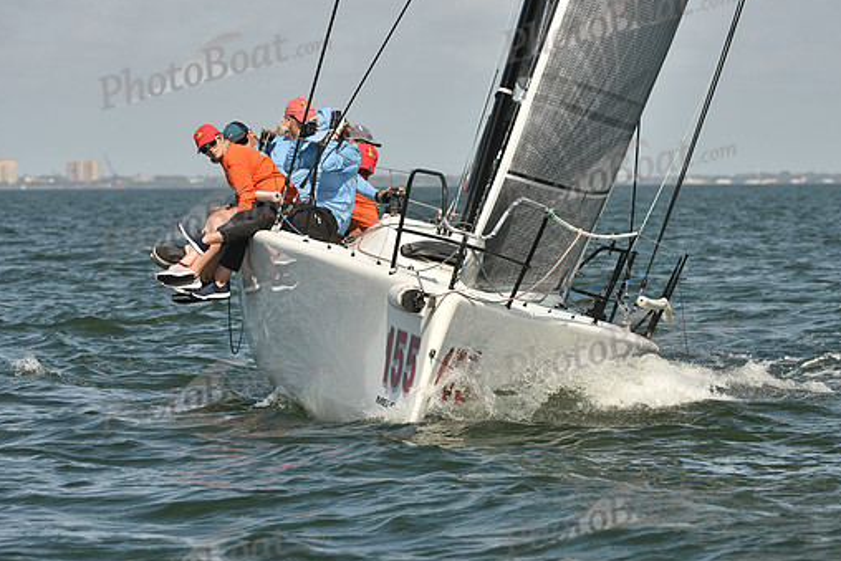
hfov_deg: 6.9
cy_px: 282
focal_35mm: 297
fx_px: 6940
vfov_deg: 4.6
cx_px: 419
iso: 400
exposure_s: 1/1250
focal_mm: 260
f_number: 9
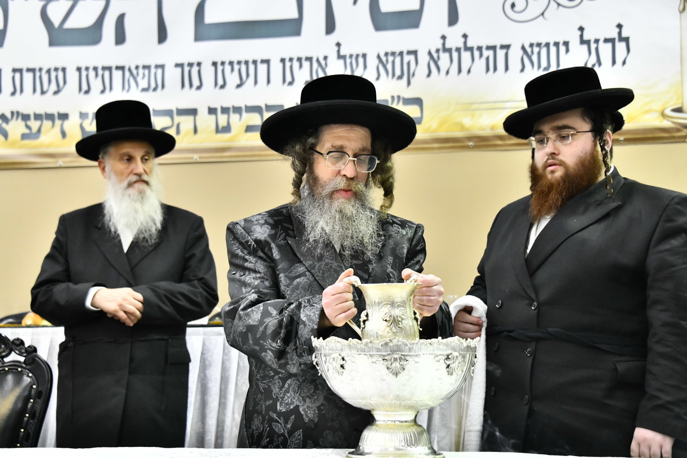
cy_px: 231
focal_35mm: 59
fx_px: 1126
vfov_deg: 23.0
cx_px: 338
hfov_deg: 33.9
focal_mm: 58
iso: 4000
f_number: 5.6
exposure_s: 1/160
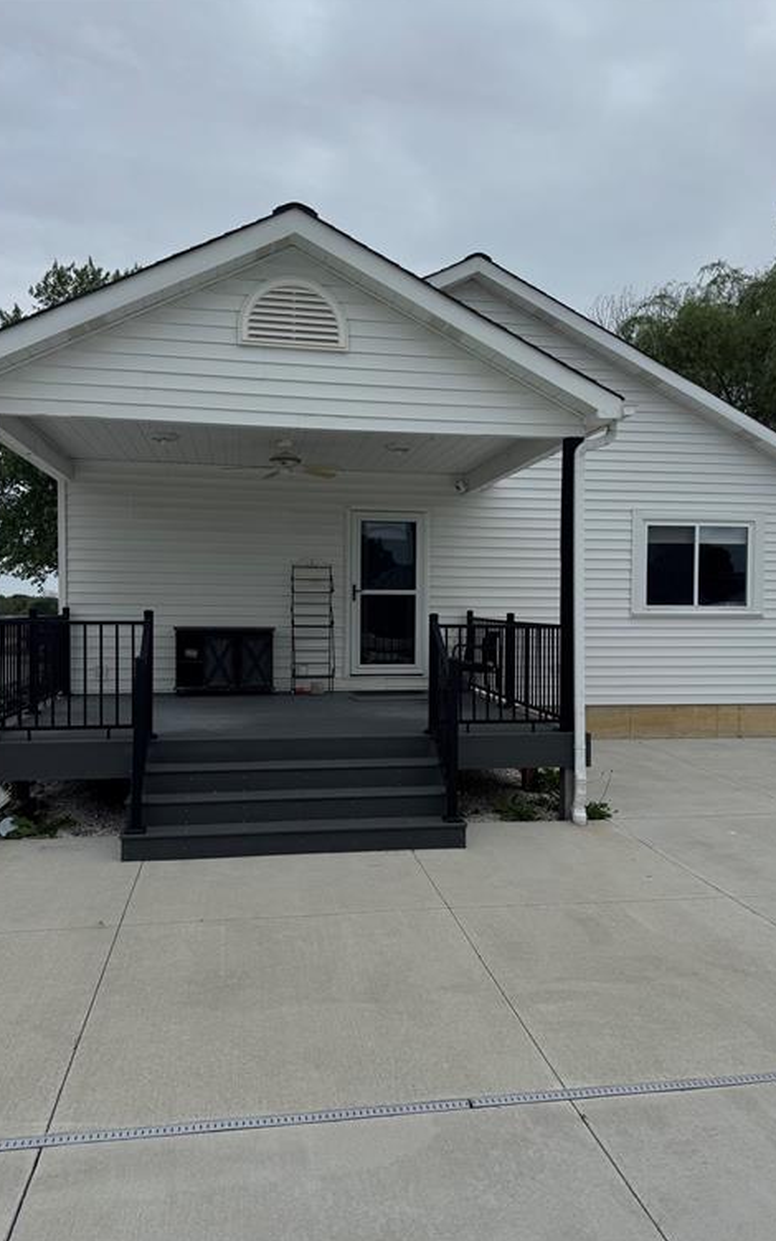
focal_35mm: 26
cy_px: 625
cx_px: 401
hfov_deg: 47.6
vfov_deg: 70.4
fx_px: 879
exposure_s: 1/7937
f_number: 1.78
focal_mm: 6.76
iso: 80
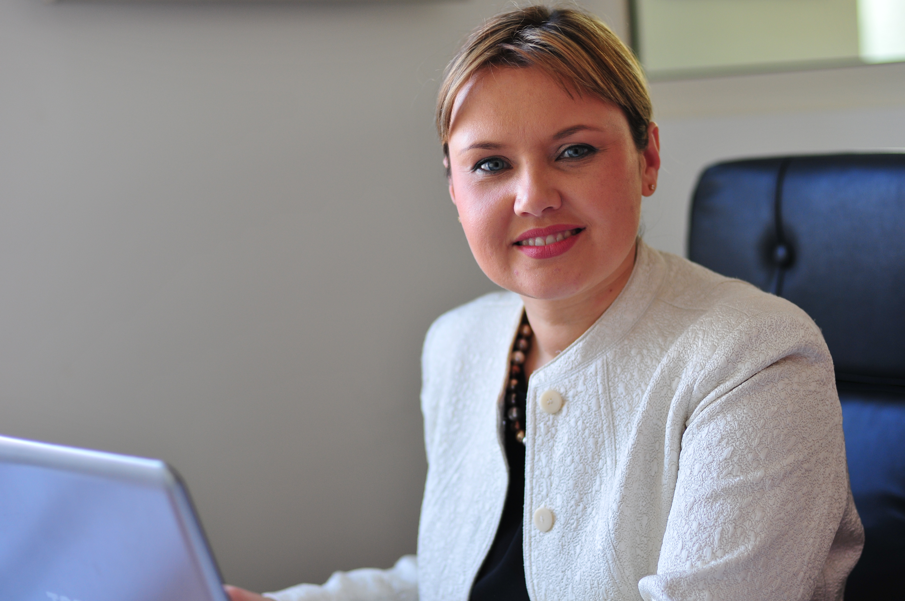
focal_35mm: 75
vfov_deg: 18.1
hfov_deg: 27.0
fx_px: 1883
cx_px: 452
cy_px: 300
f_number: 2
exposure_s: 1/320
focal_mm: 50
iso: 200
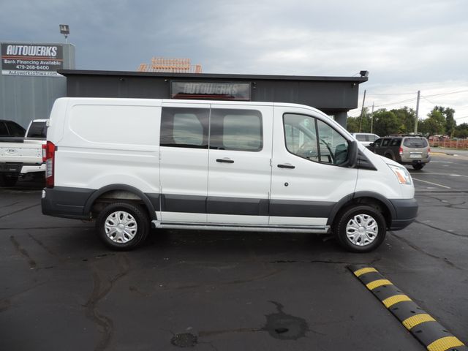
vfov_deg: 56.8
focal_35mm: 24
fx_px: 324
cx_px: 234
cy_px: 176
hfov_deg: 71.6
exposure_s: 1/400
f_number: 3
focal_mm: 4.3
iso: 80
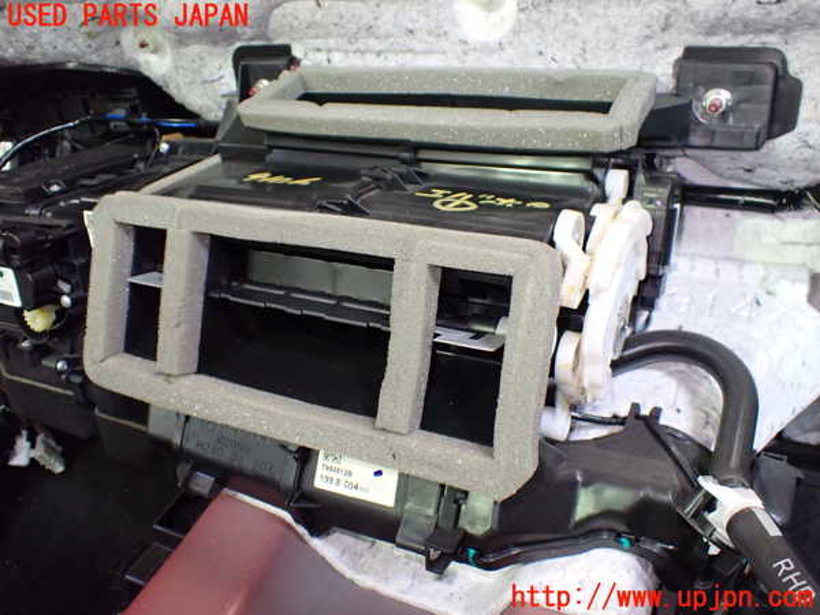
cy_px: 308
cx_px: 410
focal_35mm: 30
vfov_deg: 46.8
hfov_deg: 60.0
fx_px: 711
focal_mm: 5.4
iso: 800
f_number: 2.3
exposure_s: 1/40
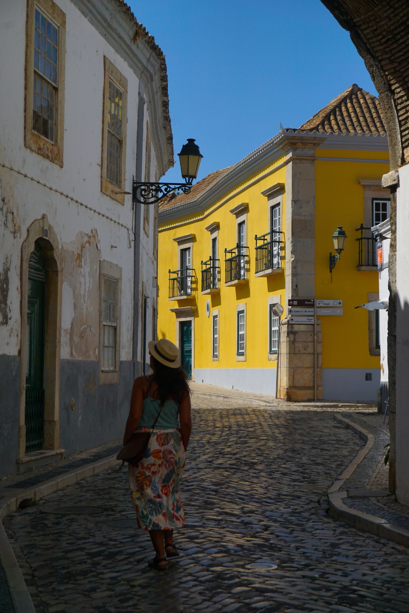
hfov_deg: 20.6
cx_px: 204
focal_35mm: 66
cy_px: 306
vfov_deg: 30.5
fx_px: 1125
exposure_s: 1/1600
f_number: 8
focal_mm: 44
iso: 160
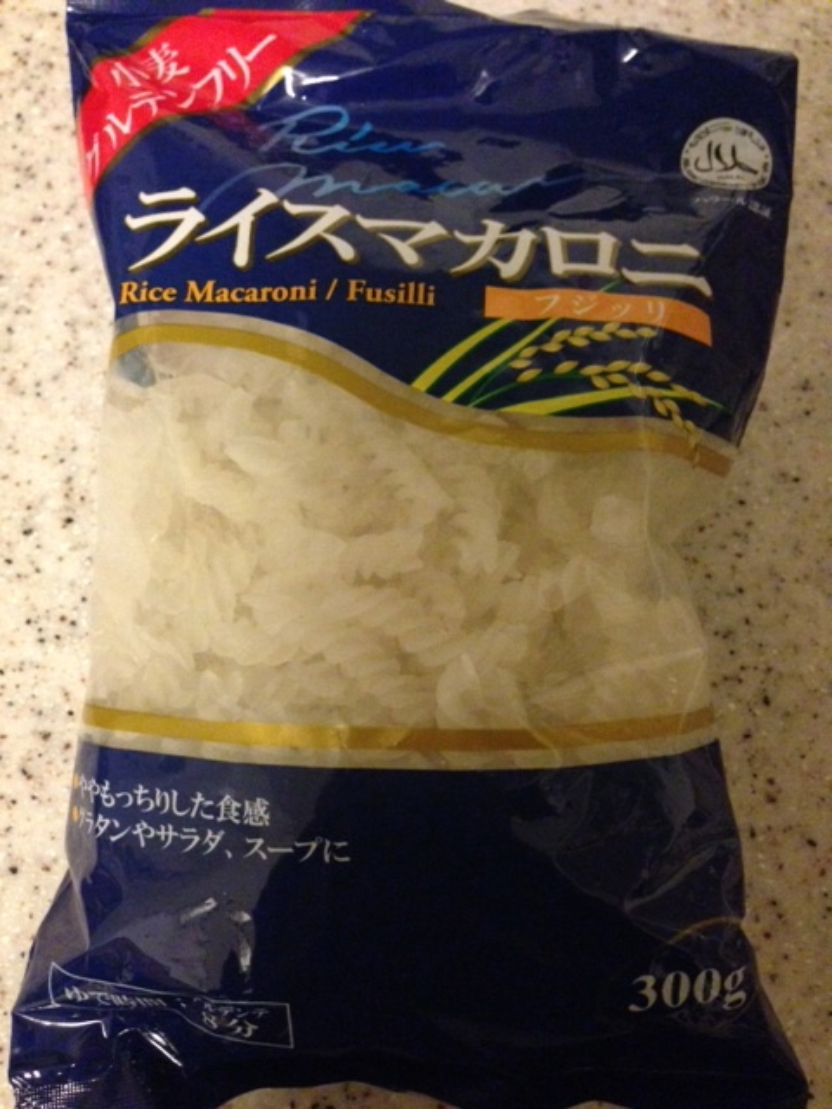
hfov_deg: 42.9
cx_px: 416
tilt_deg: -68.1
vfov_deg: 55.4
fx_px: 1058
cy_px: 554
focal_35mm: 33
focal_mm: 4.12
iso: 640
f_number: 2.4
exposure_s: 1/15
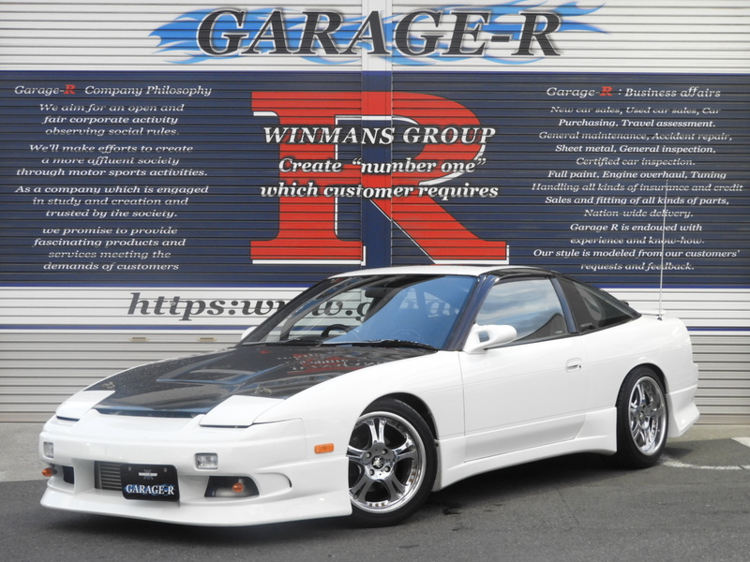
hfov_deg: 27.8
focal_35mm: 70
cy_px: 281
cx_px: 375
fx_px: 1517
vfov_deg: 21.0
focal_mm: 12.5
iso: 320
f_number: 4.5
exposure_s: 1/30
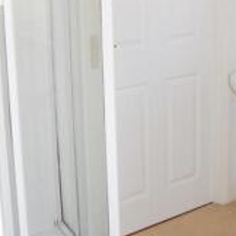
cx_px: 184
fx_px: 478
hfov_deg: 27.2
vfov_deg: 26.4
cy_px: 7
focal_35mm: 62
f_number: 3.5
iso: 400
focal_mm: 18
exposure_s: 1/60
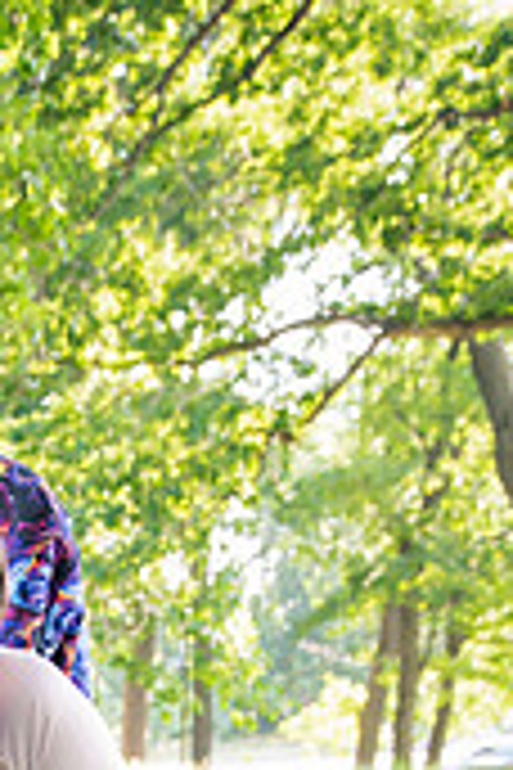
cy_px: 1009
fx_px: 1795
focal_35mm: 84
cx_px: -155
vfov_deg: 21.7
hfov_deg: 15.5
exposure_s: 1/320
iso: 1000
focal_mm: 32
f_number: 4
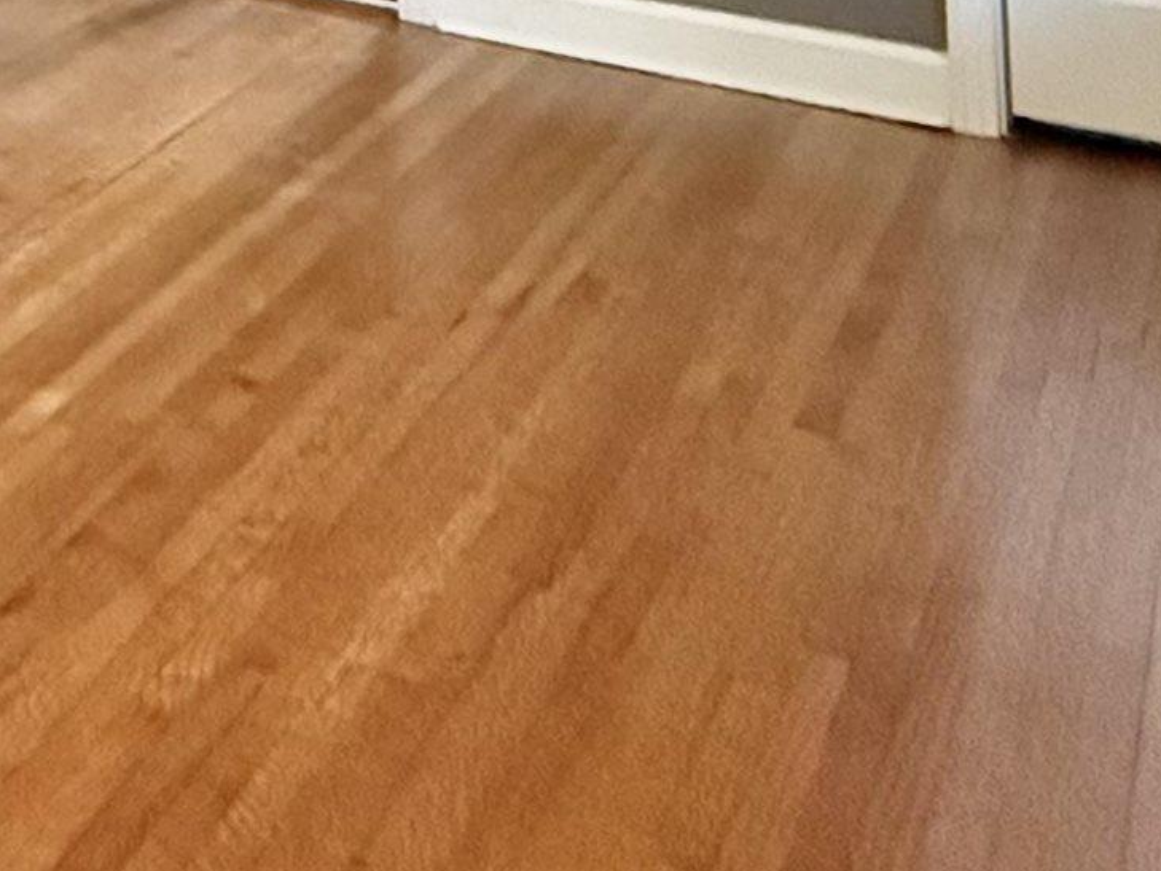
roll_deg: +2.8
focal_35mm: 59
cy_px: -646
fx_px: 1979
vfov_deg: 19.4
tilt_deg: +0.8
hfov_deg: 24.7
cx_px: -613
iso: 1250
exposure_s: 1/60
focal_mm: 2.22
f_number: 2.2
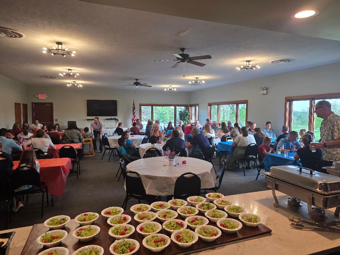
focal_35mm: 23
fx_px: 226
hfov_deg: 73.9
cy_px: 128
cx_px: 170
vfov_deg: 58.9
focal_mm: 6.25
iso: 125
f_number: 1.7
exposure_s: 1/120
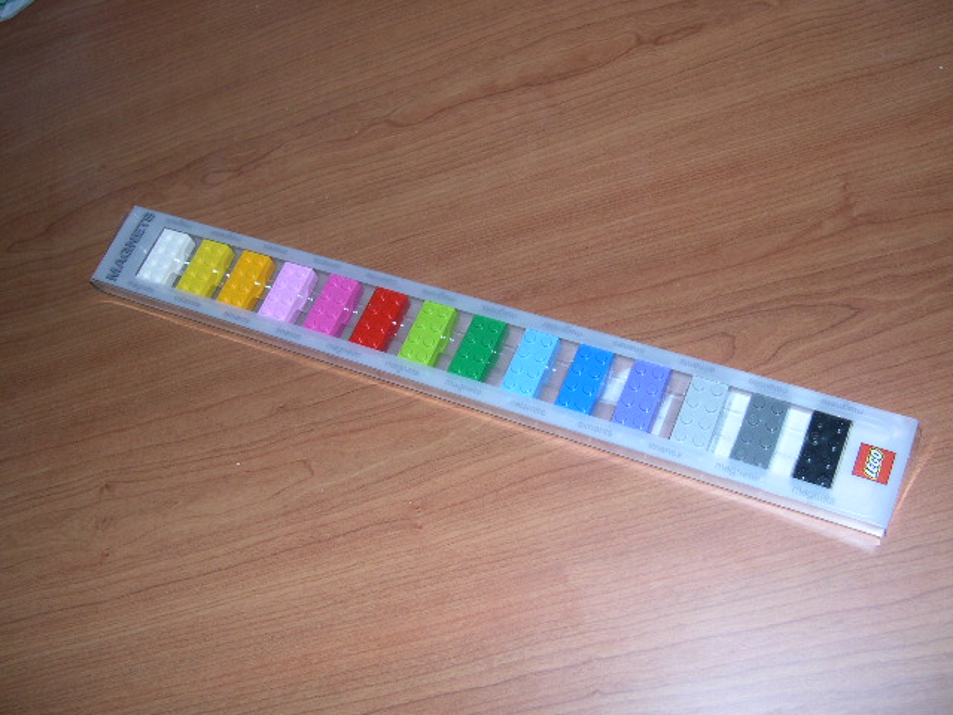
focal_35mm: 38
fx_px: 1046
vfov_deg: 37.7
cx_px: 476
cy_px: 358
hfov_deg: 49.0
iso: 100
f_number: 2.8
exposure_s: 1/60
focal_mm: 8
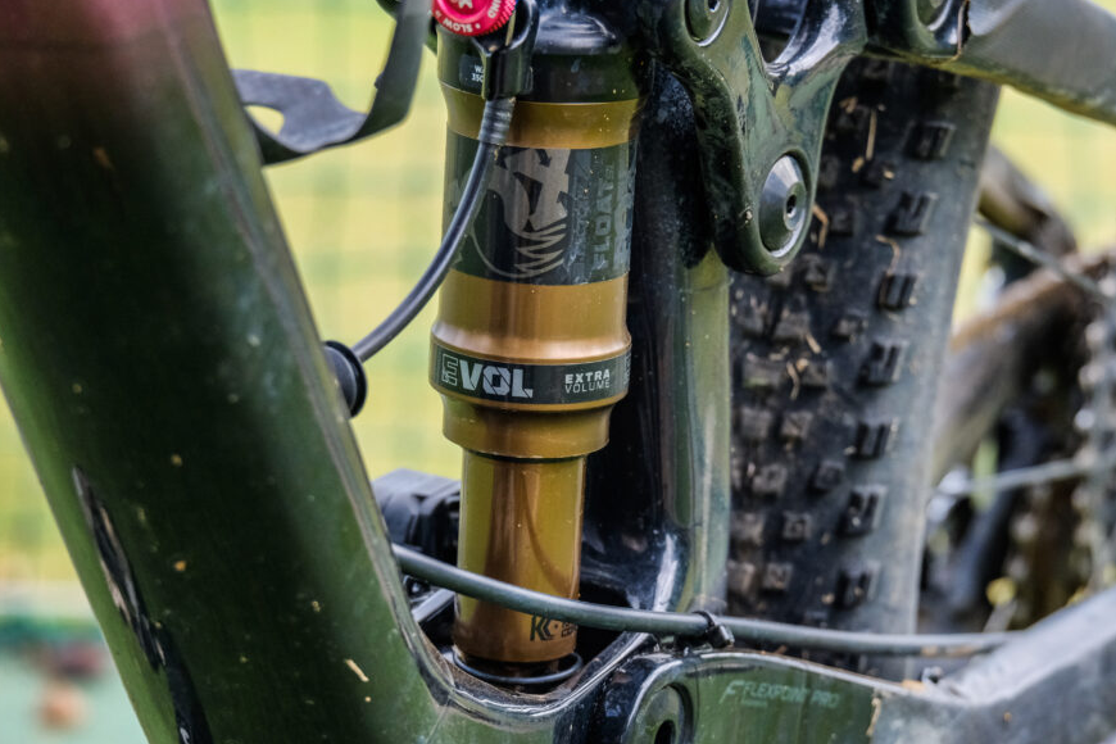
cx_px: 643
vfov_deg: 10.3
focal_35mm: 133
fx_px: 4123
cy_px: 393
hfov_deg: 15.4
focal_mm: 75.4
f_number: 5.6
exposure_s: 1/500
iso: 2000
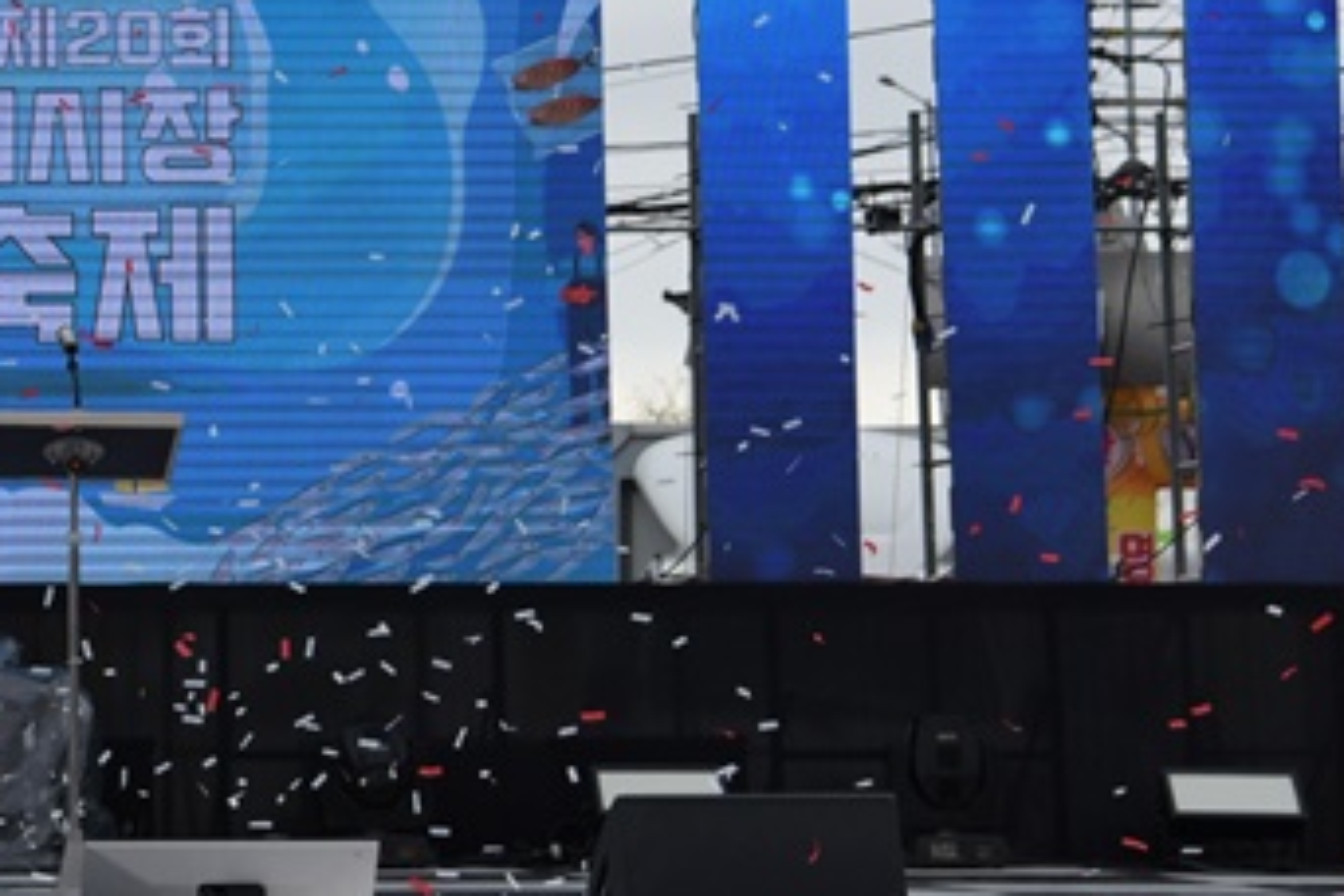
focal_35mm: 161
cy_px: 75
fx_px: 6010
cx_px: -228
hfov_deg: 12.5
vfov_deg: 8.5
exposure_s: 1/320
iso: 200
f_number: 9
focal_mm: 55
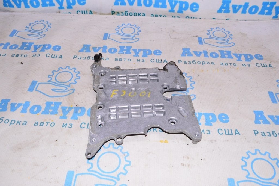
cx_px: 140
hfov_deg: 59.5
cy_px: 93
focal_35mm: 32
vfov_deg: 41.6
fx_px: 244
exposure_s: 1/200
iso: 1600
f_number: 8
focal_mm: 21
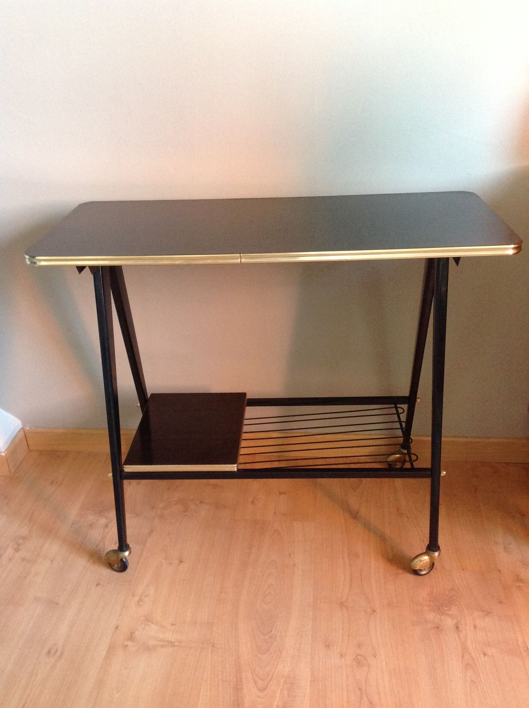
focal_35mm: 35
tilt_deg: -26.0
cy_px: 354
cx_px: 264
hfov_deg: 40.6
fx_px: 715
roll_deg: +3.5
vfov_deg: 52.7
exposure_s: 1/15
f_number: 2.4
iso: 320
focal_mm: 4.28
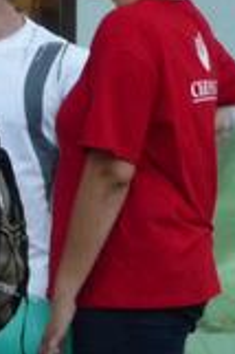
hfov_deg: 1.1
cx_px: -46
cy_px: 499
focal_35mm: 1305
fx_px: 12805
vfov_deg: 1.6
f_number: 4.9
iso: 400
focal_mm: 47
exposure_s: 1/100
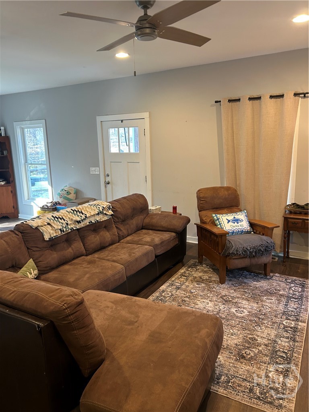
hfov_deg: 53.1
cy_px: 206
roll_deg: +1.8
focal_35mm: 26
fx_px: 309
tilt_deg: -9.4
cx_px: 154
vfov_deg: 67.3
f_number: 1.5
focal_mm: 5.7
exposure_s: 1/60
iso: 250
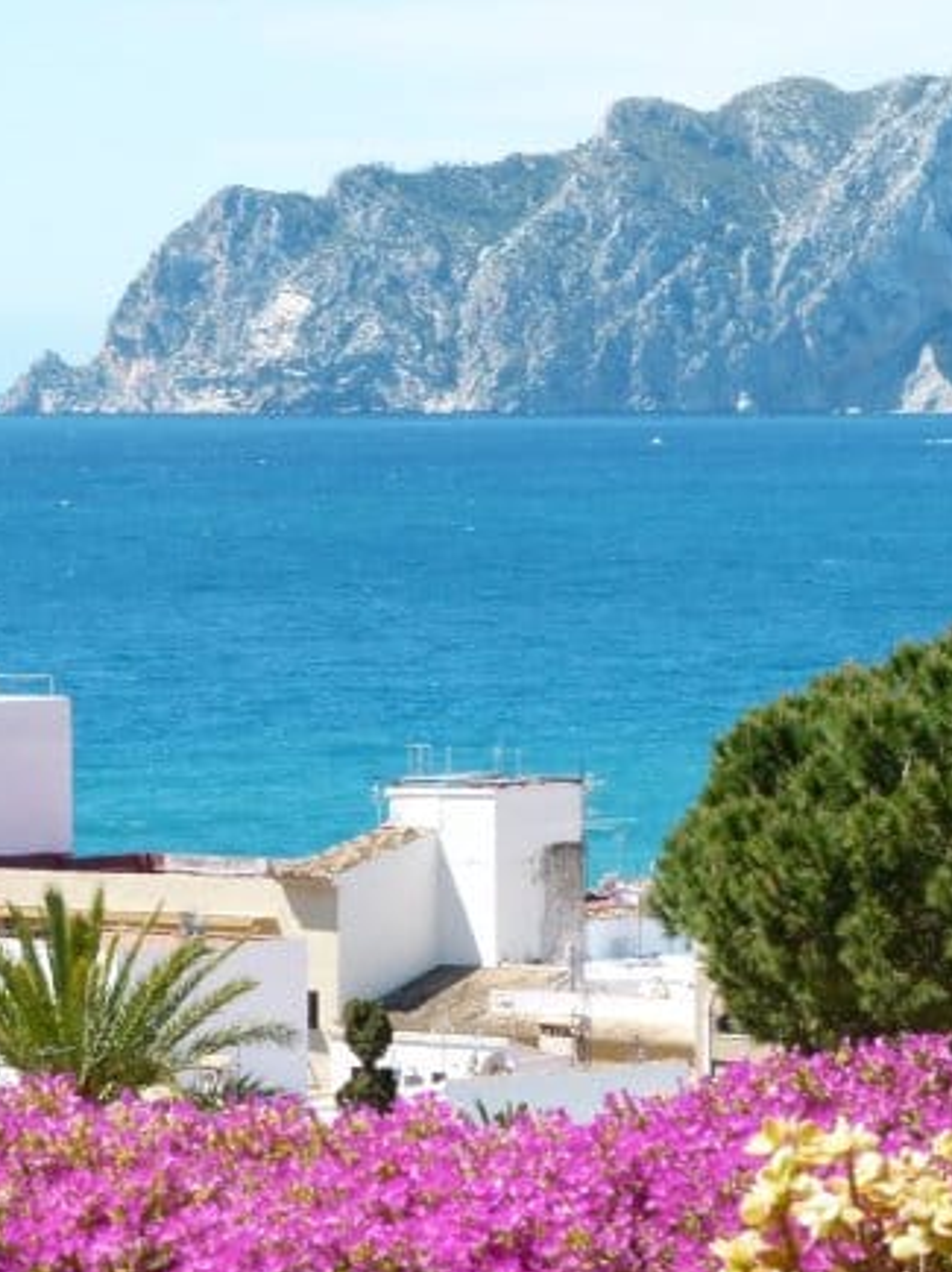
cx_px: 498
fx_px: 8662
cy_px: 654
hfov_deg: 6.3
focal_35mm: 236
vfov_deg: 8.4
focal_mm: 28.9
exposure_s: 1/160
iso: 100
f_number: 8
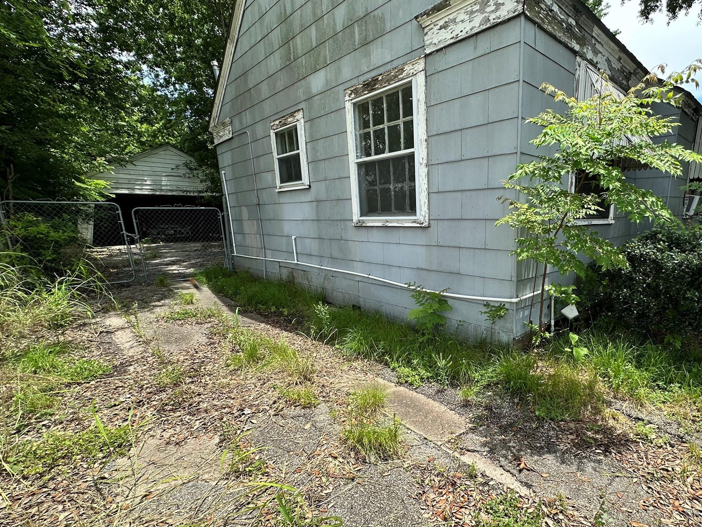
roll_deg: +0.1
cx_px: 450
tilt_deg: -12.6
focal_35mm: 18
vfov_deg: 71.2
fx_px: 365
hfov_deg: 85.6
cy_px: 300
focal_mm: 2.22
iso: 40
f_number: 2.2
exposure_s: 1/686
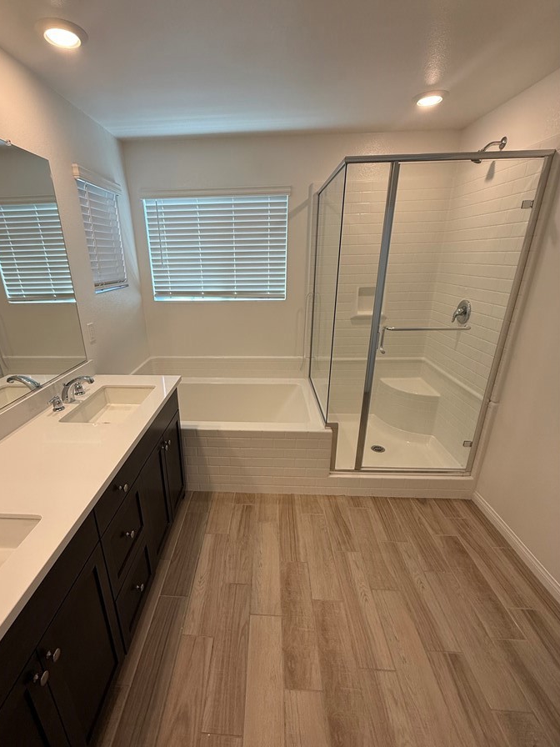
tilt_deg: -19.1
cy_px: 387
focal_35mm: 16
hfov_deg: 77.7
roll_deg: +1.4
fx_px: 345
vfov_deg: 94.5
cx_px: 244
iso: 125
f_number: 2.2
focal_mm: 2.22
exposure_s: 1/120
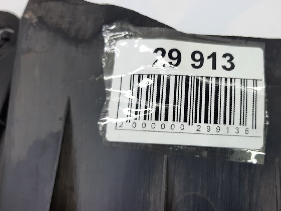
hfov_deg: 49.3
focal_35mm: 37
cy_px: 88
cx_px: 187
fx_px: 300
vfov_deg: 38.6
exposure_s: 1/50
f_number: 2
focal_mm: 4.6
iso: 40
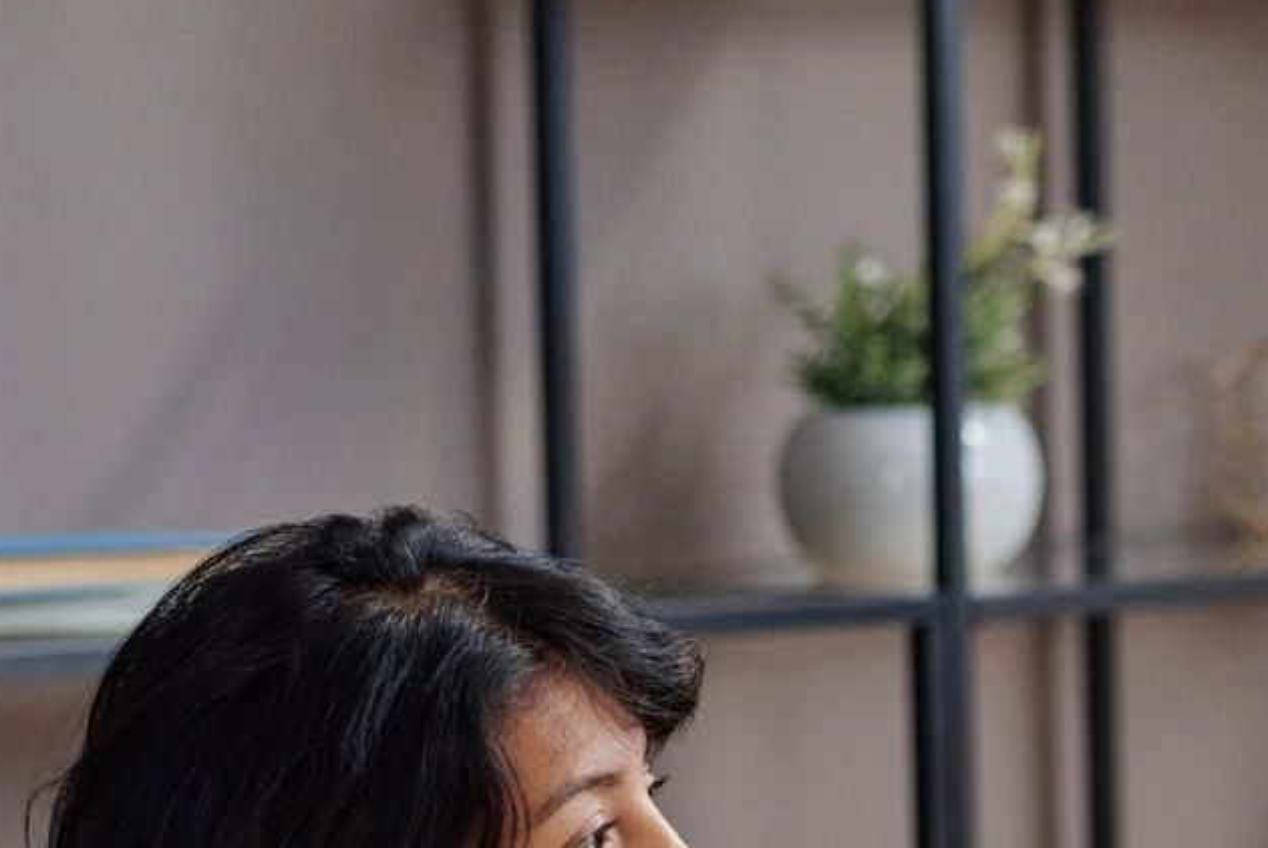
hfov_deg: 10.2
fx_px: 6873
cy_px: 1257
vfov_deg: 7.0
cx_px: 1861
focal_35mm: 195
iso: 800
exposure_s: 1/200
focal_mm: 58
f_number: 2.8
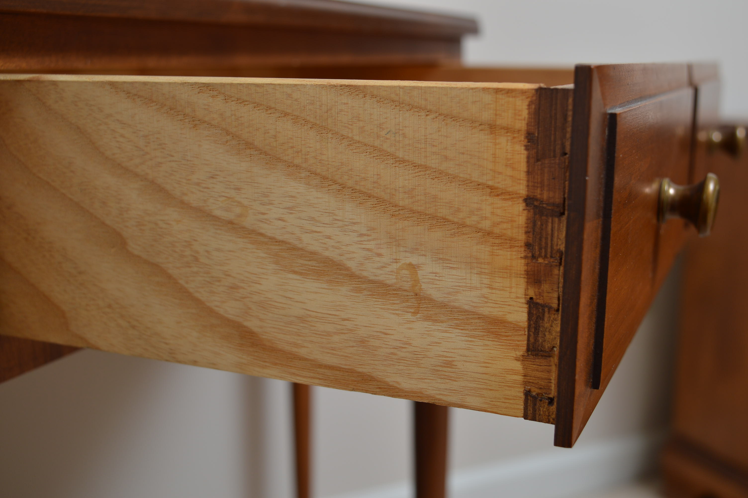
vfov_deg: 28.9
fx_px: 965
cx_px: 374
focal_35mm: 46
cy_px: 249
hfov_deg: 42.4
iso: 100
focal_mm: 31
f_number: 5.6
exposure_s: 1/125
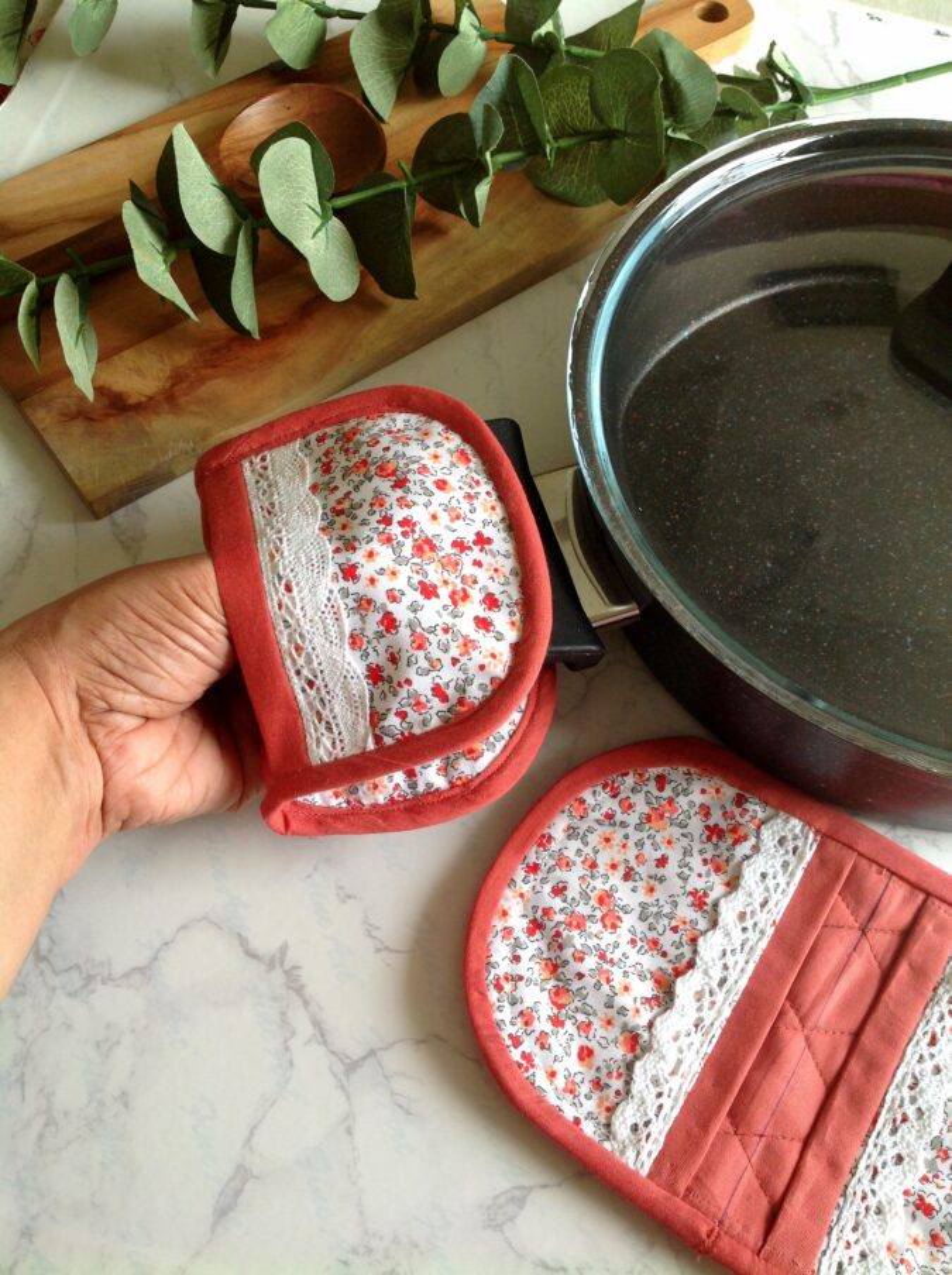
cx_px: 476
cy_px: 638
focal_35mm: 35
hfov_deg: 40.6
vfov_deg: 52.7
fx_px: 1287
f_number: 2.4
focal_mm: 4.28
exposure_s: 1/120
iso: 64
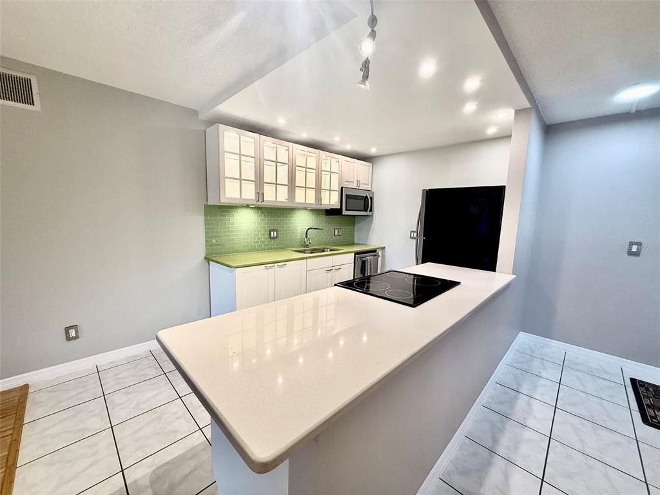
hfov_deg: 102.1
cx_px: 330
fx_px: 267
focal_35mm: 14
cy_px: 248
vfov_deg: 85.7
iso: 125
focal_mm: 2.22
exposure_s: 1/120
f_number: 2.2
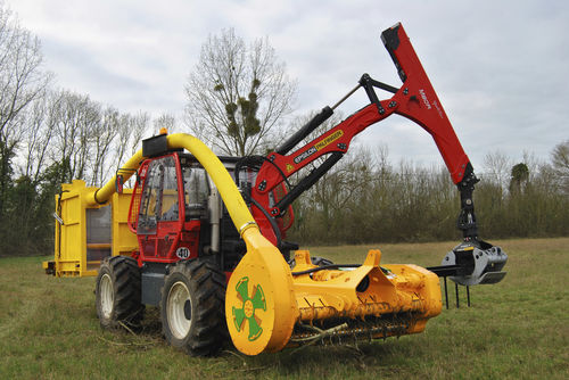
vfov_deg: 34.3
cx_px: 284
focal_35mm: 39
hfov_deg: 49.5
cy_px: 190
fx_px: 617
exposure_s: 1/160
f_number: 6.3
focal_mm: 26
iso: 100
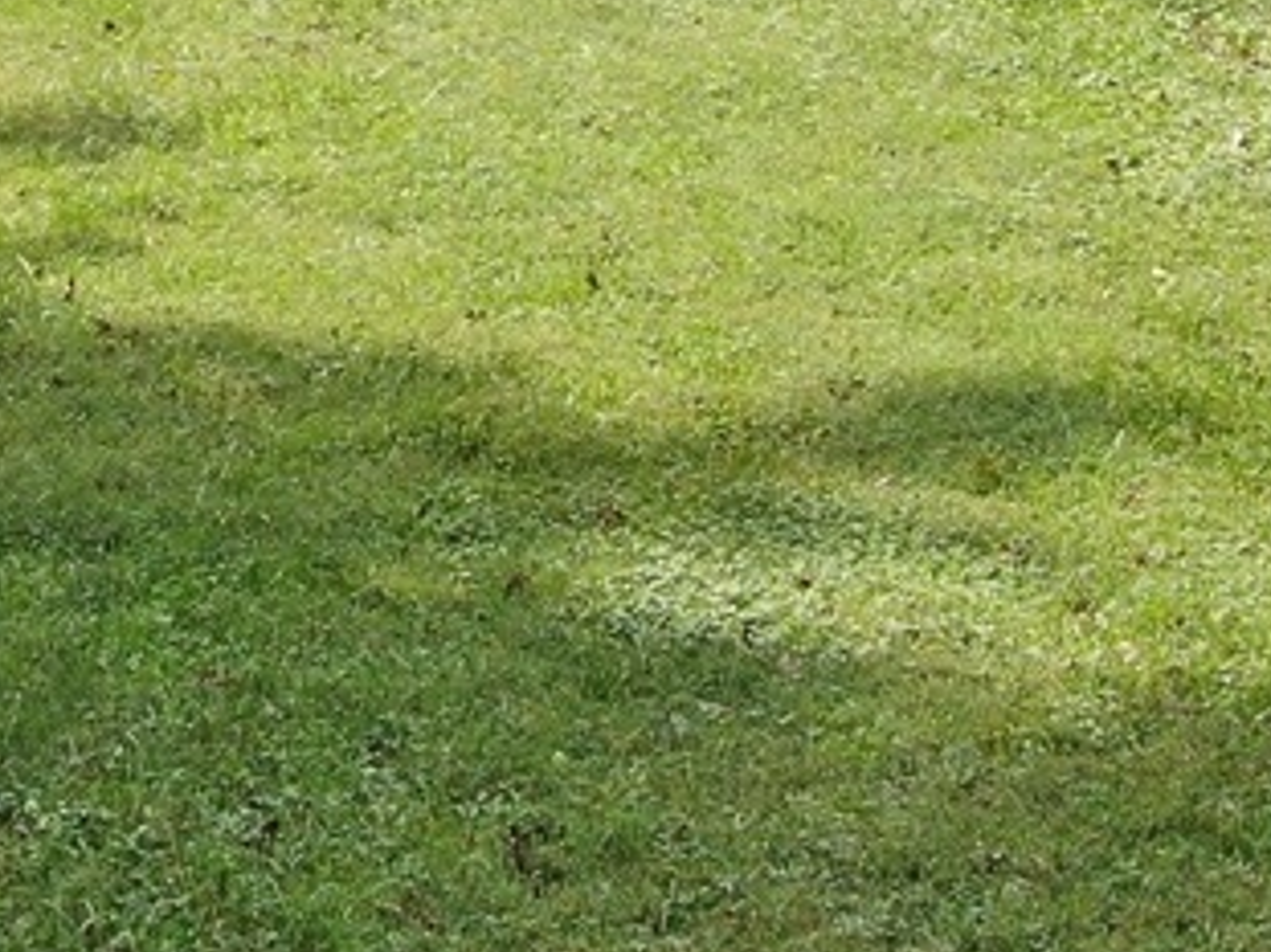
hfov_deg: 18.0
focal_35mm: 107
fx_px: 3927
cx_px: 82
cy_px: -801
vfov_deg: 12.5
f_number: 2.9
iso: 100
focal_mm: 4.58
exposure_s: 1/500
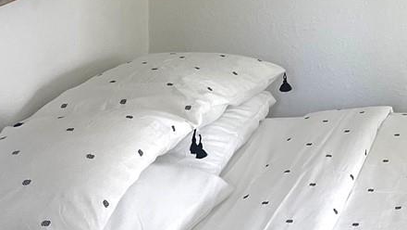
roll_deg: -0.5
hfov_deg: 18.9
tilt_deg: +0.2
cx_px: 555
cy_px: -236
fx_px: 1112
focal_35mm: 103
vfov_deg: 10.7
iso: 50
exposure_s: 1/121
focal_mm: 5.1
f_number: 1.6
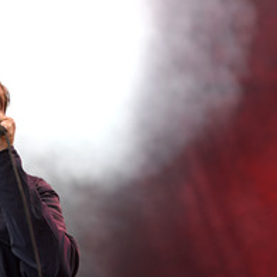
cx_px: -19
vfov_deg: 6.2
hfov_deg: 6.2
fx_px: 2562
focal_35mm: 283
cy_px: 192
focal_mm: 145
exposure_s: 1/500
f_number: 3.5
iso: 800
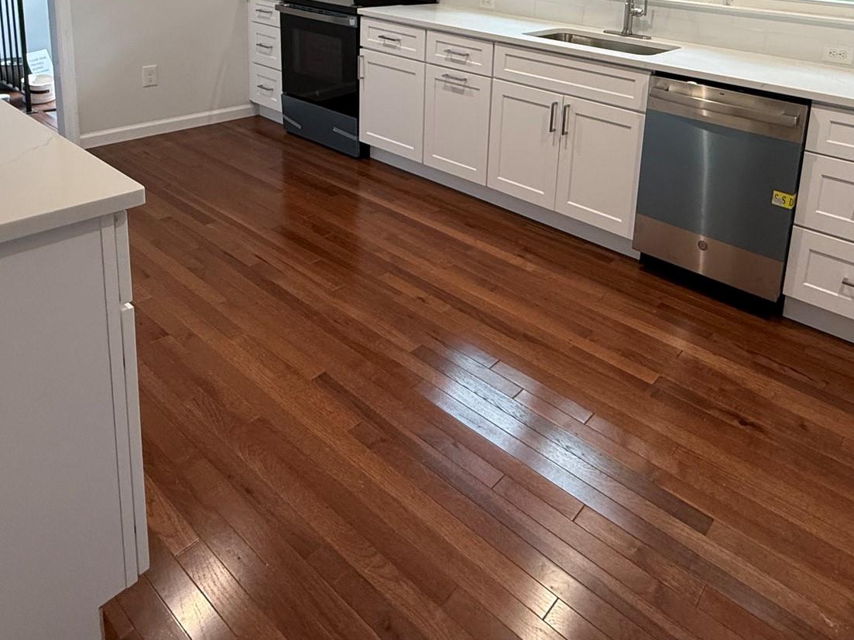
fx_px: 641
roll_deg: -4.9
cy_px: 66
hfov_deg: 66.2
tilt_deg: -9.7
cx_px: 540
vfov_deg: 47.7
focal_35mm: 26
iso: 250
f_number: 2.2
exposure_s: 1/120
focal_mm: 2.22
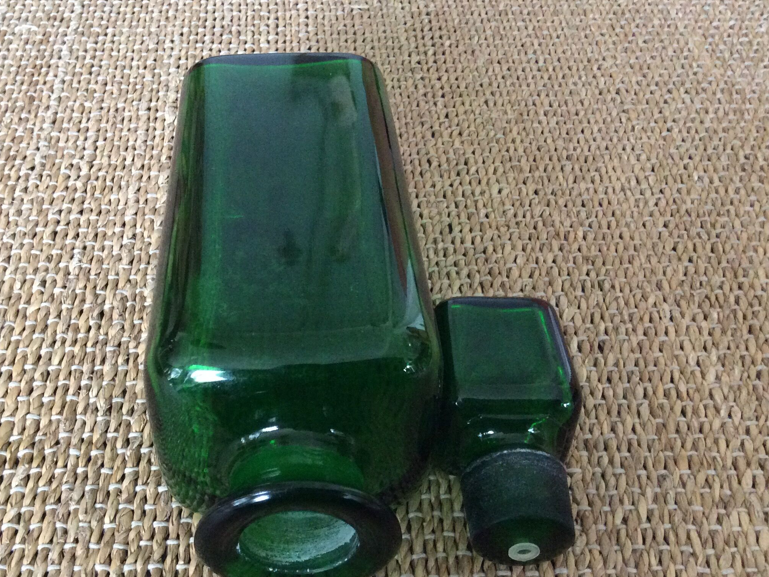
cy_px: 319
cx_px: 294
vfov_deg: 35.1
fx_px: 911
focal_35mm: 41
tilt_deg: -49.4
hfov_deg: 45.4
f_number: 2.4
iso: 320
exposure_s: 1/25
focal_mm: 3.3
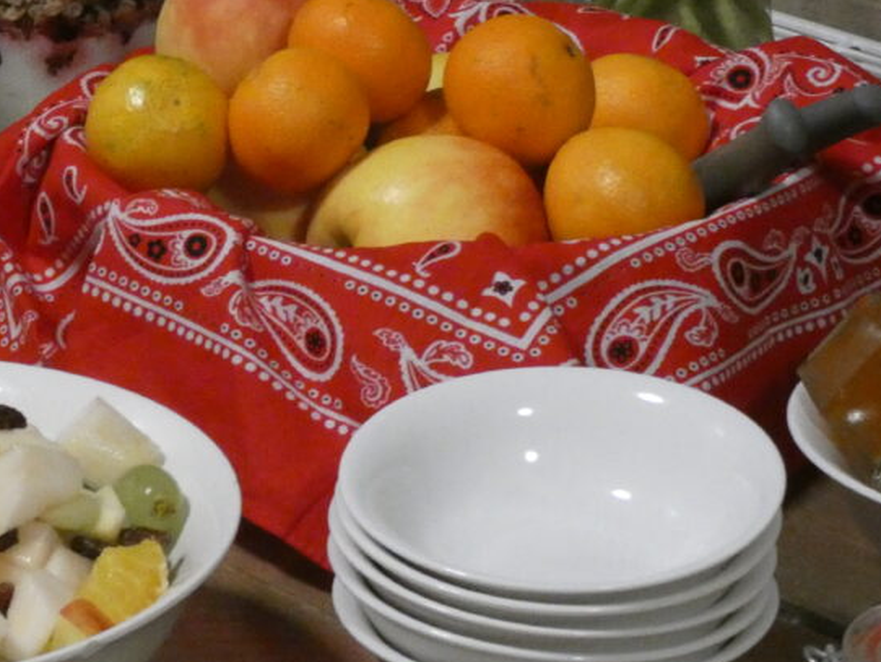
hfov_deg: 10.7
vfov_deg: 8.0
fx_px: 4710
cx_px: 281
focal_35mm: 185
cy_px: 49
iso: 1600
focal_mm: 17.5
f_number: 4.8
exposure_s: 1/13
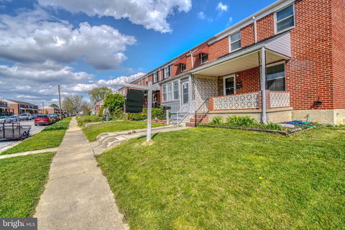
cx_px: 172
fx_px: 153
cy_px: 115
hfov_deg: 96.7
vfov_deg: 73.7
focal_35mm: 16
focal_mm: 16
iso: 320
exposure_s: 1/8000
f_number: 9
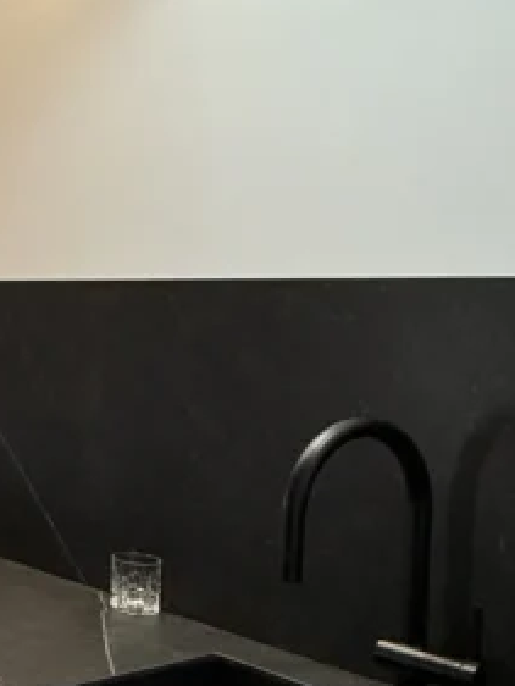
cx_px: -344
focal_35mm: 51
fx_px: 1011
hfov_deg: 21.6
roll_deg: -0.3
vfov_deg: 37.5
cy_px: 361
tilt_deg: -3.3
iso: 400
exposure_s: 1/100
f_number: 2.2
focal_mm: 2.22
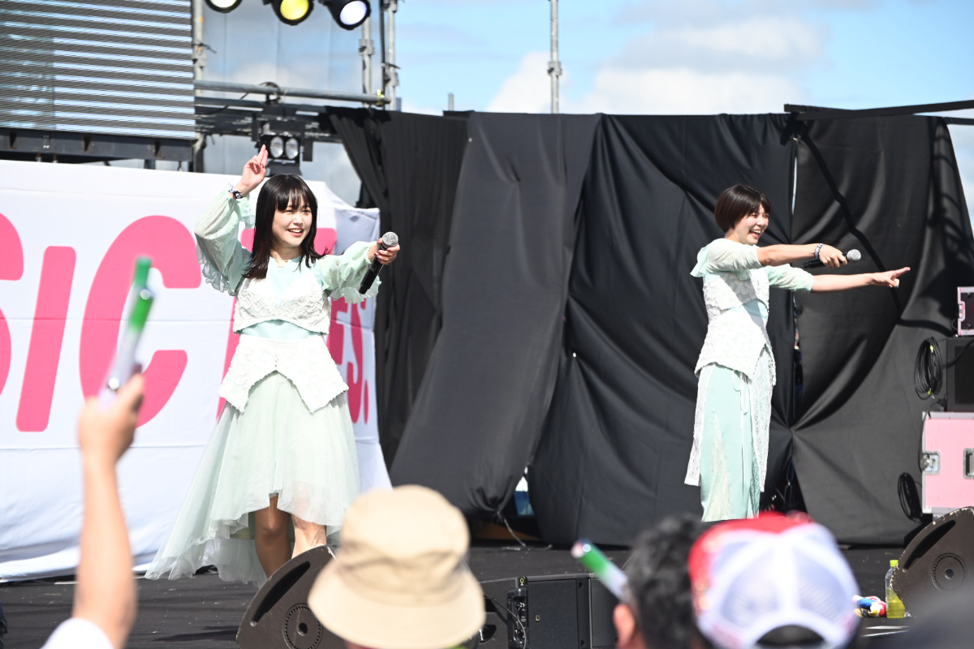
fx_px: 3787
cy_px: 324
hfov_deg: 14.7
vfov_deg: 9.8
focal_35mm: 140
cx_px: 487
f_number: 6.3
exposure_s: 1/8000
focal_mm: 140
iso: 1600
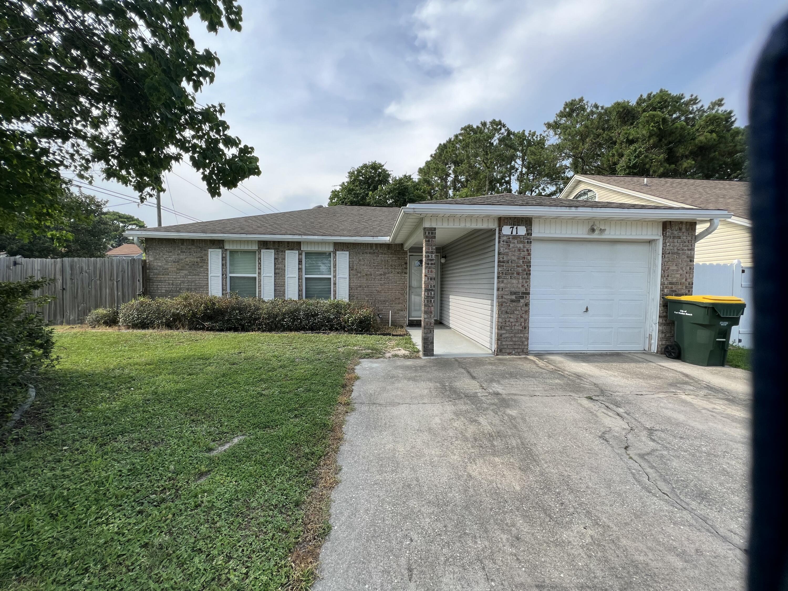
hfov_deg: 106.2
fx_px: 296
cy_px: 296
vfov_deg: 89.9
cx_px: 394
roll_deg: -1.3
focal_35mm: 13
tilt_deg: -2.2
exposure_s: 1/490
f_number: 1.8
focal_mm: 1.57
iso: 32
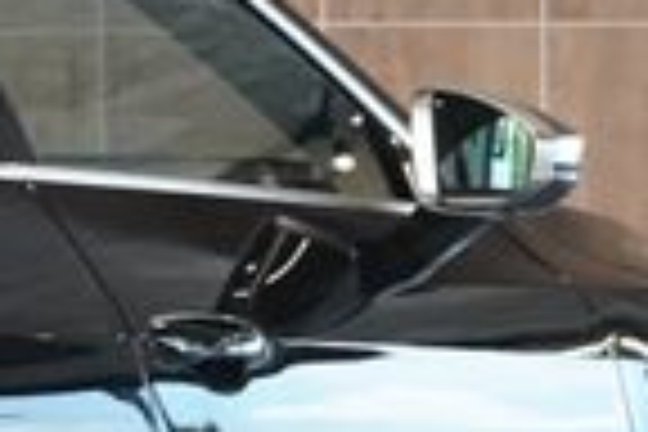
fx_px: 8315
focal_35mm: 462
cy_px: 286
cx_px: -900
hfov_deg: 4.4
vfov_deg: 3.0
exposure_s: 1/160
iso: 6400
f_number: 5.6
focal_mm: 65
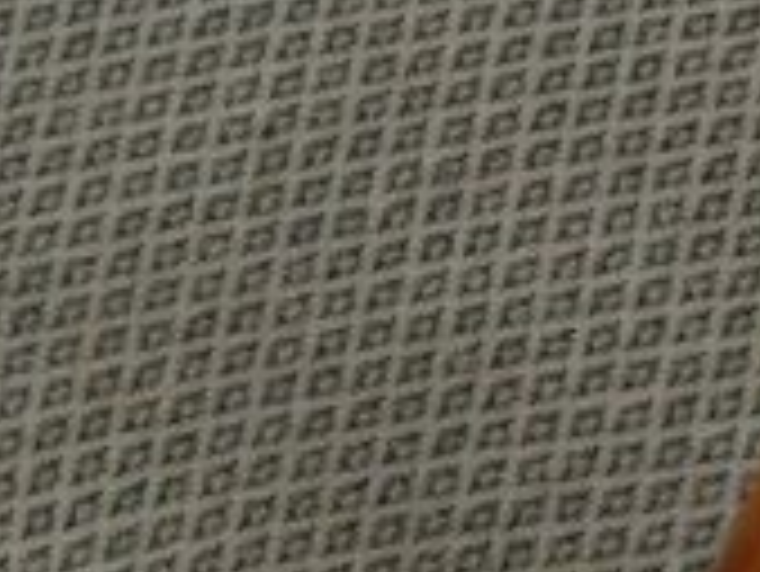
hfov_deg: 5.9
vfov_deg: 4.9
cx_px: 2491
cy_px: 471
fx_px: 6679
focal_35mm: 304
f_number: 2.8
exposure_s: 1/320
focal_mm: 20
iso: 200
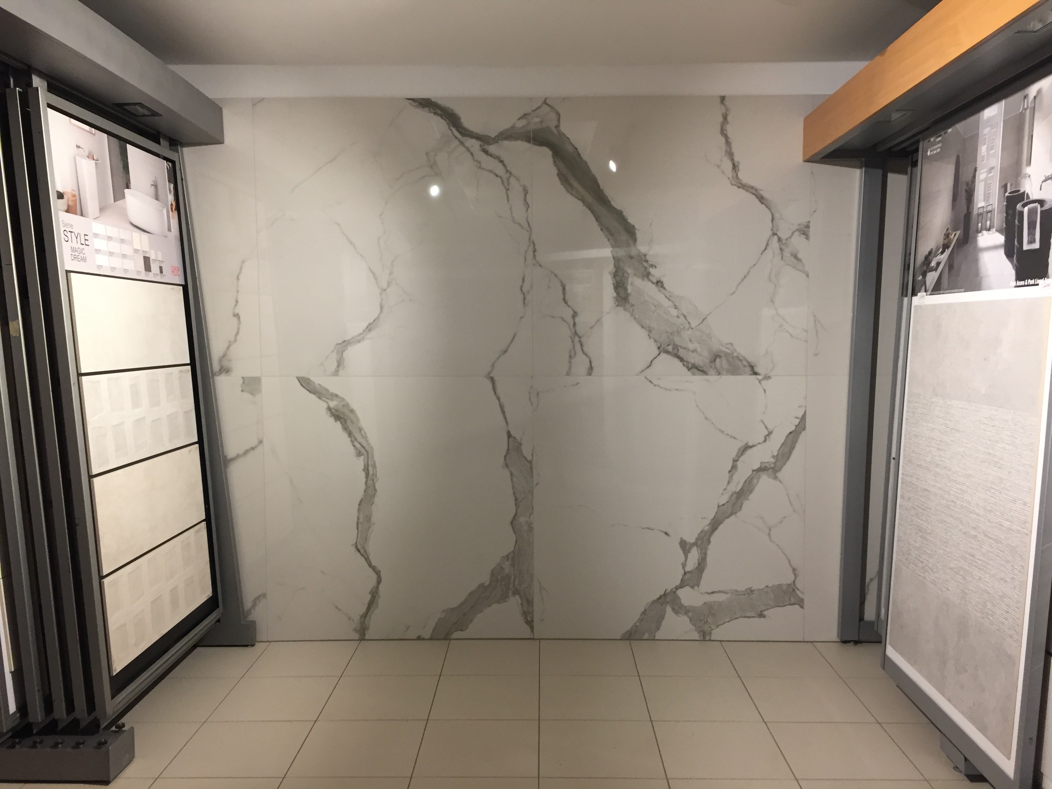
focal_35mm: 29
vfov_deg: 48.2
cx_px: 526
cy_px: 394
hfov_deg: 61.7
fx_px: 881
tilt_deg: -6.3
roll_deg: +0.2
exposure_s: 1/33
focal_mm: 4.15
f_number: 2.2
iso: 64
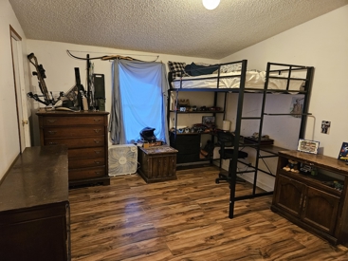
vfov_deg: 58.9
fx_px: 231
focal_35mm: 23
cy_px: 130
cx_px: 174
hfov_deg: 73.9
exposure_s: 1/30
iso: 640
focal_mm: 5.4
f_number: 1.8
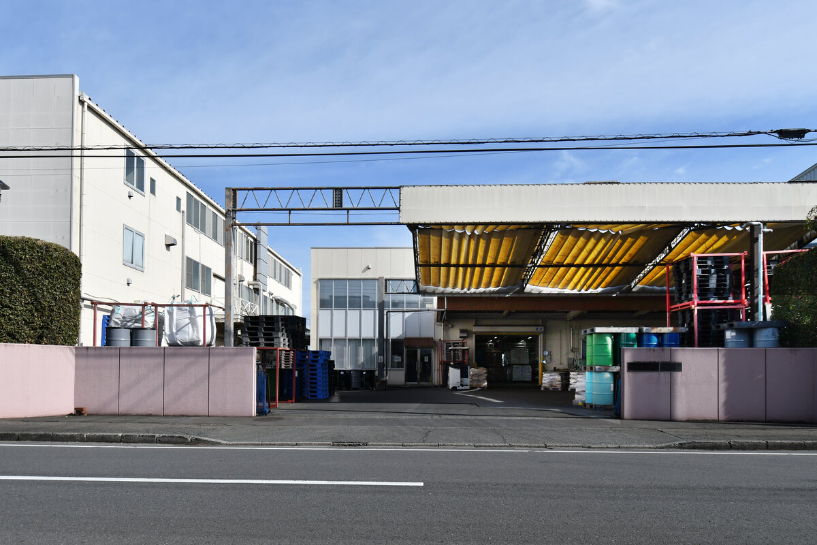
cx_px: 408
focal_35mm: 21
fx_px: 477
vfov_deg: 59.5
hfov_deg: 81.2
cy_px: 272
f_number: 8
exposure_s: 1/800
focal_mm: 14
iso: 100
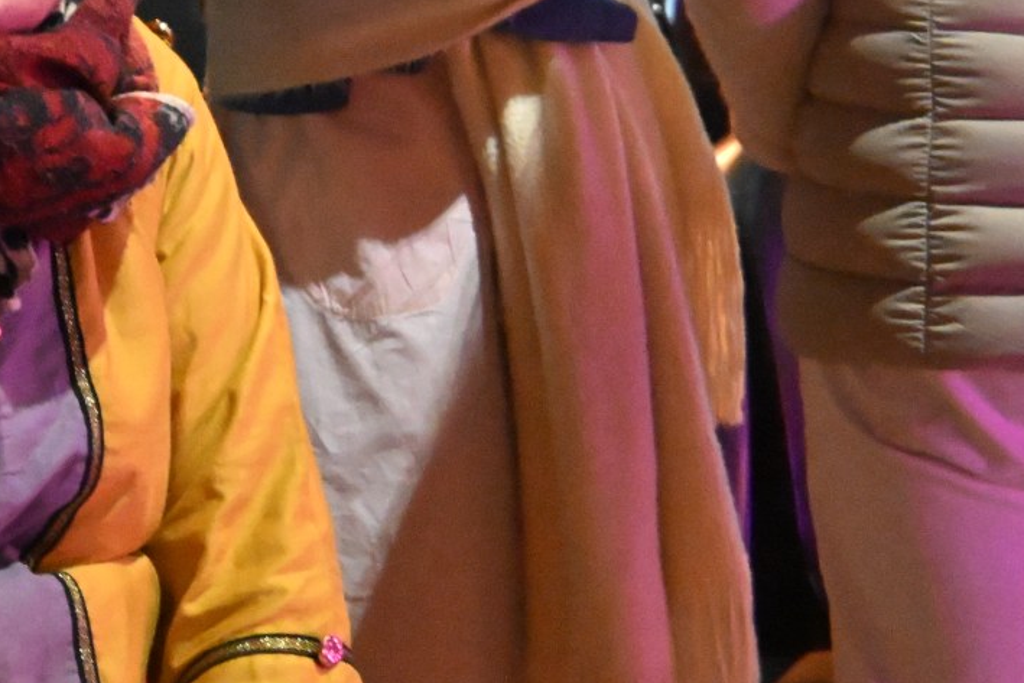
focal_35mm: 203
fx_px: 5775
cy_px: 179
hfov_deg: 10.0
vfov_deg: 6.8
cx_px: -97
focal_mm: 50
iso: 12800
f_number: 6.3
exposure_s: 1/30
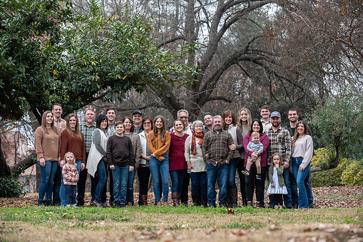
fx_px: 958
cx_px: 182
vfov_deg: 14.4
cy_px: 121
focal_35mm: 95
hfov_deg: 21.5
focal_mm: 95
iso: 200
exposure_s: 1/125
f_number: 4
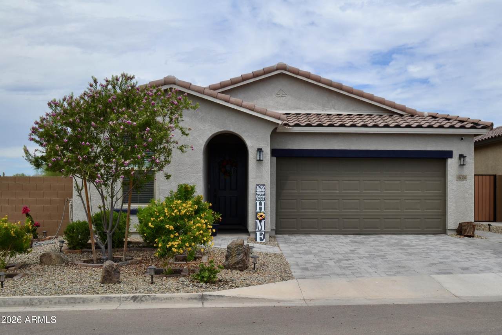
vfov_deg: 36.9
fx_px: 502
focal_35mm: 36
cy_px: 168
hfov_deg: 53.1
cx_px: 251
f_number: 8
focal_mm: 24
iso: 100
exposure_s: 1/250
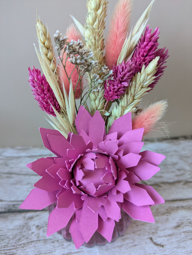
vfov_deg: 69.4
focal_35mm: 25
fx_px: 185
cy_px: 128
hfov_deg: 54.9
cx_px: 96
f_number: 1.89
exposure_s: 1/100
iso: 563
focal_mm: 5.43
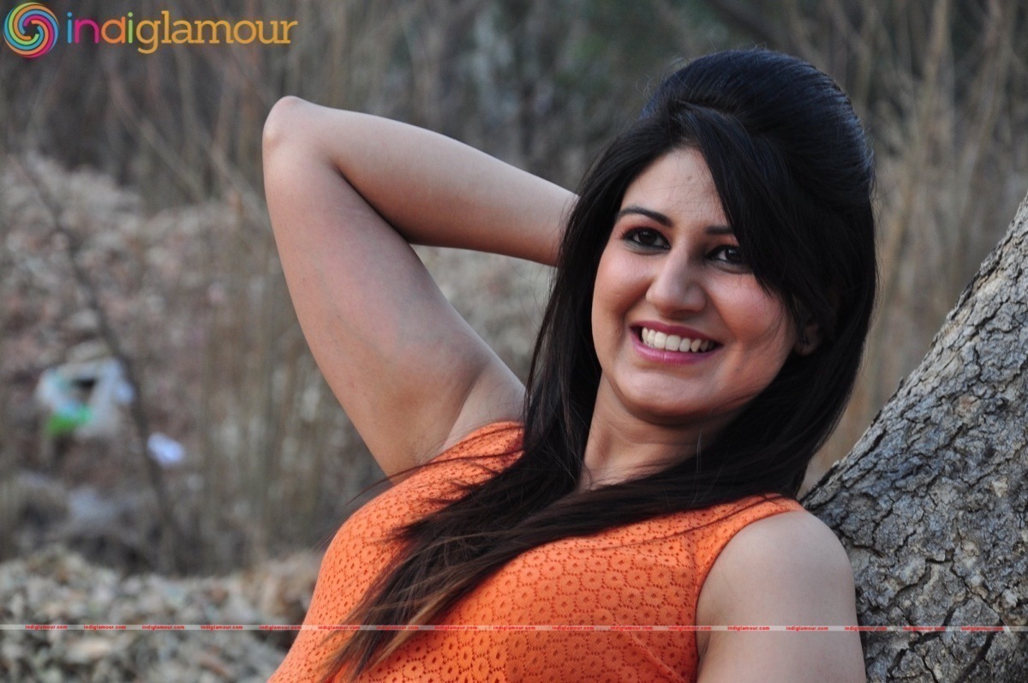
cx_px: 514
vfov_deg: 8.7
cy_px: 342
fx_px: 4492
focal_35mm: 158
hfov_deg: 13.1
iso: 560
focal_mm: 105
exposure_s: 1/80
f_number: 5.6
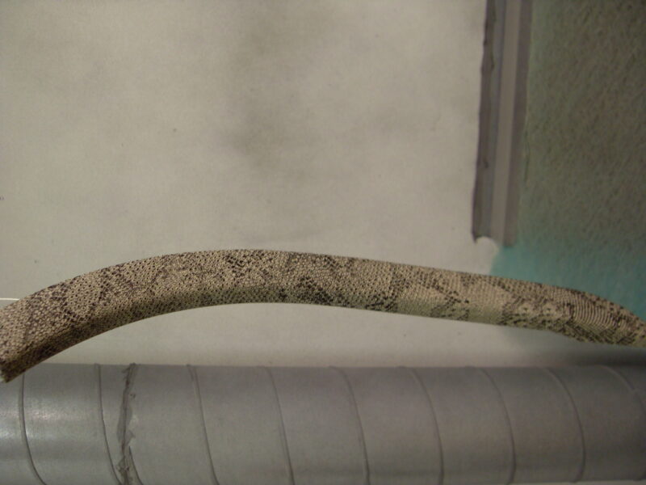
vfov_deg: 40.7
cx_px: 323
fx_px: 653
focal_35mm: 35
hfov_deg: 52.6
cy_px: 242
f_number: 2.8
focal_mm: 6.3
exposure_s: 1/45
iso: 120
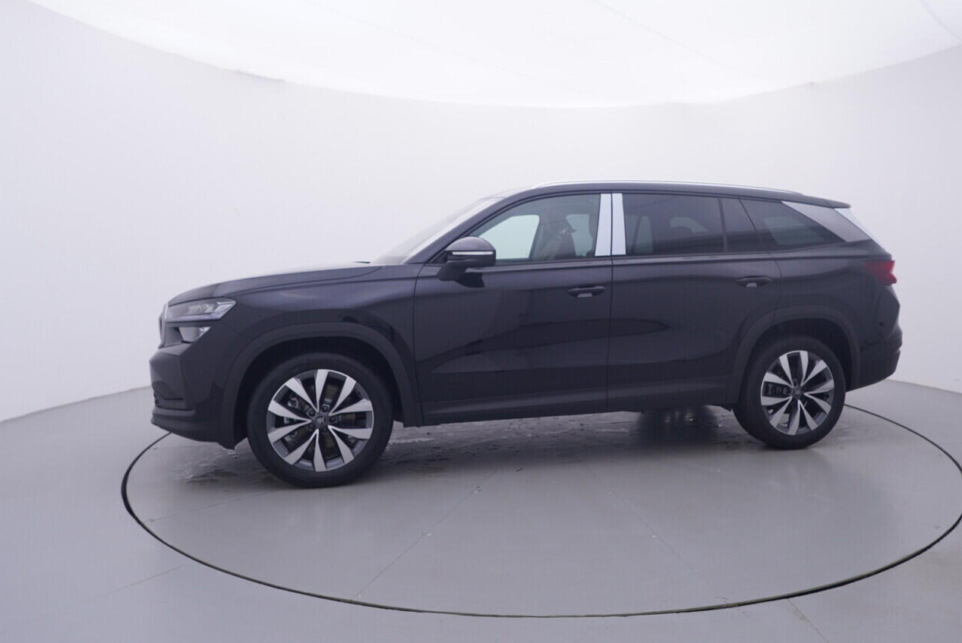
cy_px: 292
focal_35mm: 26
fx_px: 684
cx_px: 544
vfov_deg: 50.3
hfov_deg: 69.9
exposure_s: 1/80
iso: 200
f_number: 5
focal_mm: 15
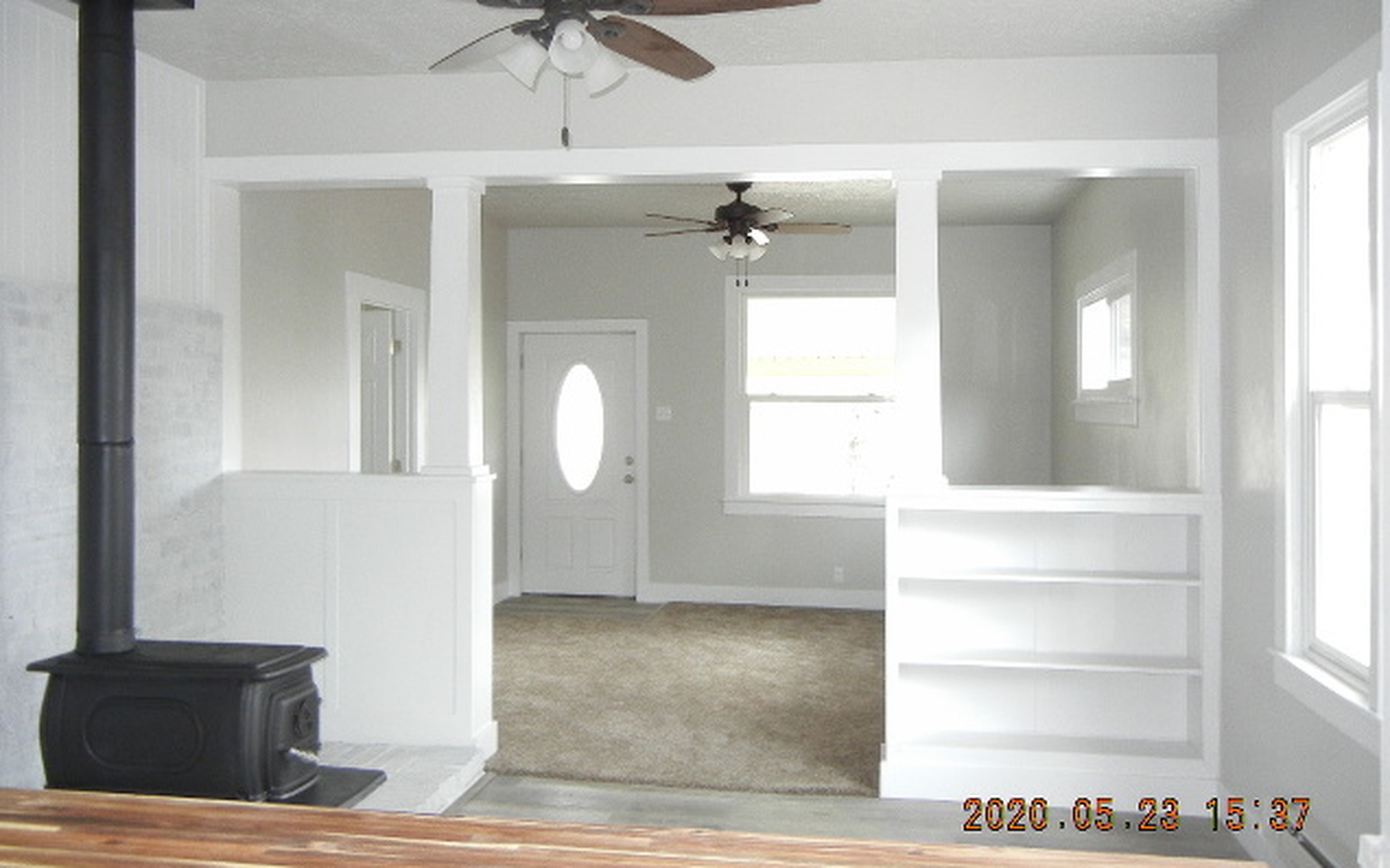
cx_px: 695
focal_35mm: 32
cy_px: 400
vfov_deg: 39.4
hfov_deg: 59.7
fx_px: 1212
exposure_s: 1/30
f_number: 3.5
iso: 356
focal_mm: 5.4
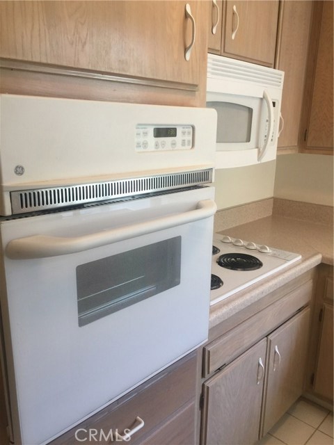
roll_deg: -1.0
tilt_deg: -9.8
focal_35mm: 29
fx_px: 373
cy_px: 222
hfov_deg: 48.2
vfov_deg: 61.7
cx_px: 167
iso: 32
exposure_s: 1/30
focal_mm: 4.15
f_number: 2.2
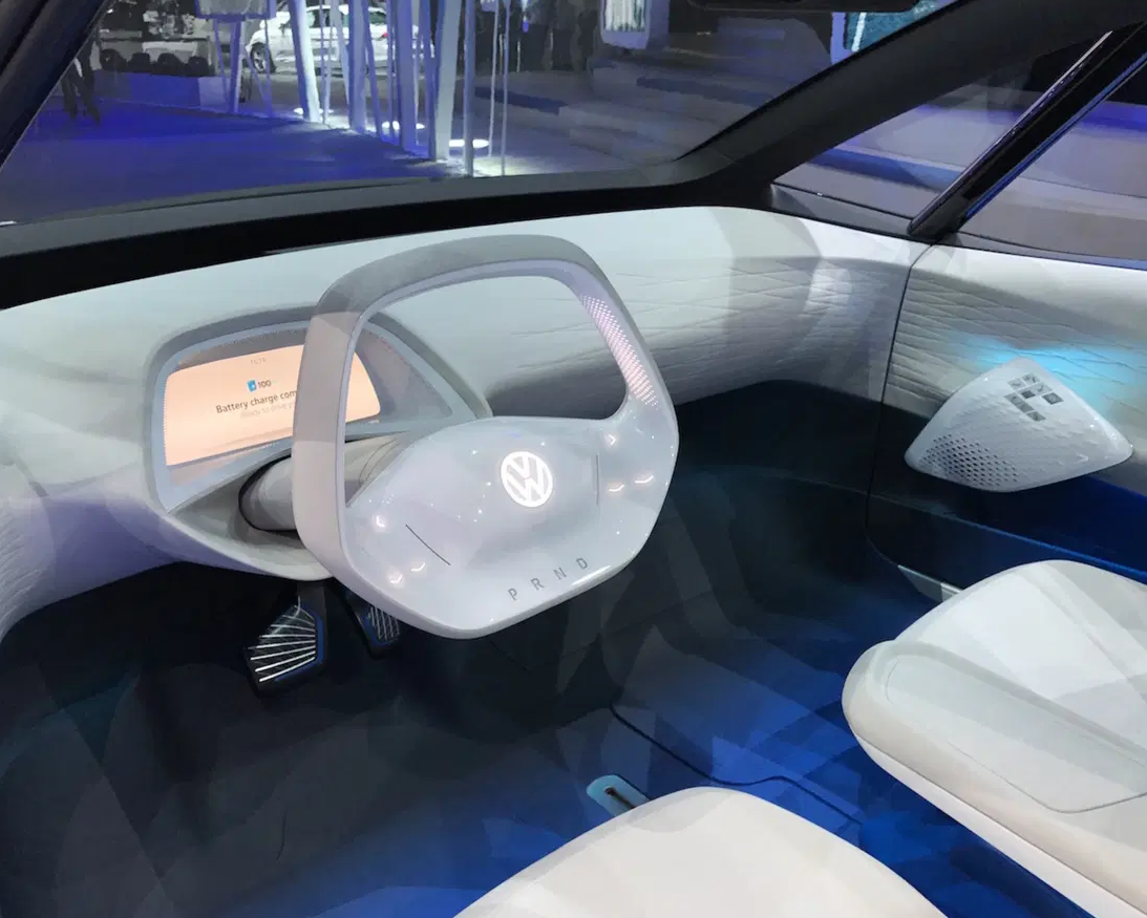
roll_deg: -2.1
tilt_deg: -21.8
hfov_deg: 58.7
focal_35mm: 30
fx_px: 1019
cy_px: 458
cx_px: 545
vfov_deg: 48.5
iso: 32
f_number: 1.8
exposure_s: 1/111
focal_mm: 3.99
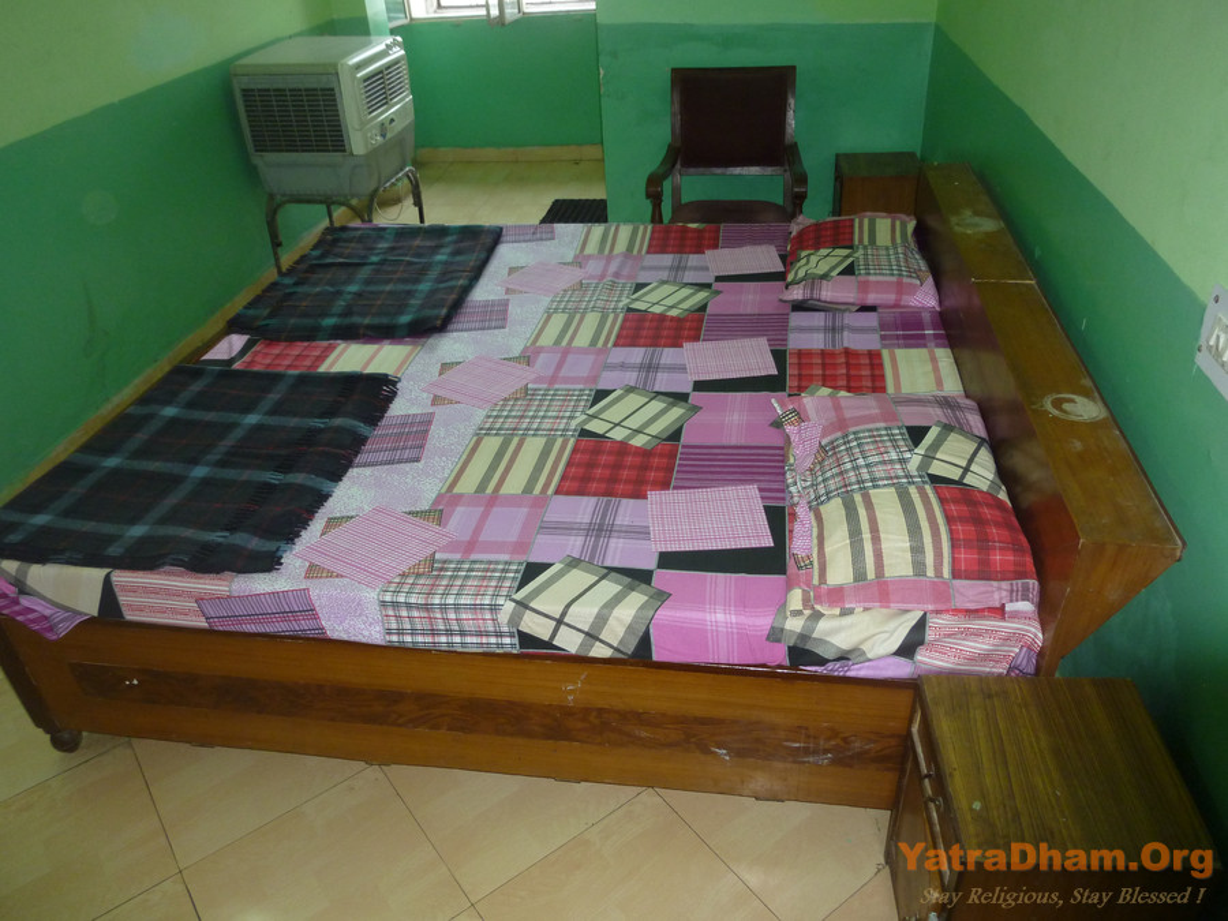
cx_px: 614
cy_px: 460
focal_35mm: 25
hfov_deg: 69.4
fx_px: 887
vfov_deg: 54.9
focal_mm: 4.5
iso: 200
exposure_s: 1/30
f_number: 3.3
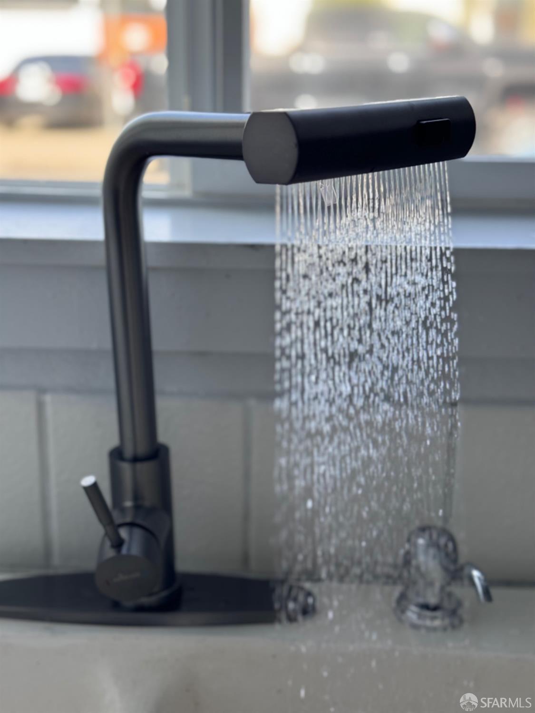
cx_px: 268
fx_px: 989
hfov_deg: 30.3
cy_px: 356
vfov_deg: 39.7
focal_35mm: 48
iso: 64
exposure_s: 1/172
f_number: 1.78
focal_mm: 6.76
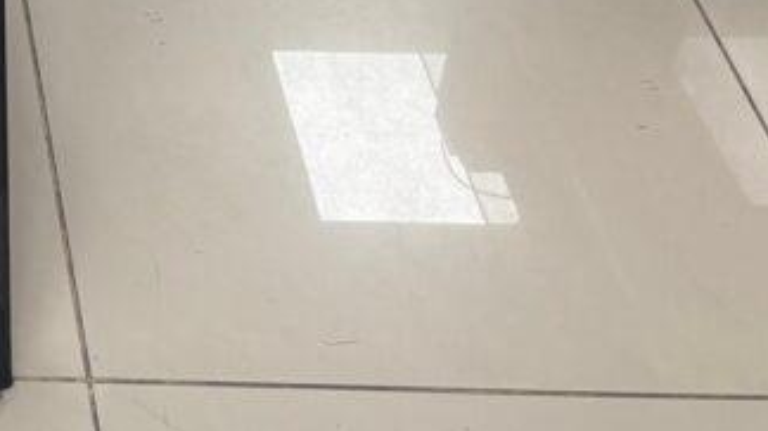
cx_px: -327
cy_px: -538
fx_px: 2138
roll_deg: +0.3
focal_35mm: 105
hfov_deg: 18.4
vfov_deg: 10.3
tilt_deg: -31.5
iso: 80
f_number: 1.6
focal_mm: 5.96
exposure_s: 1/50
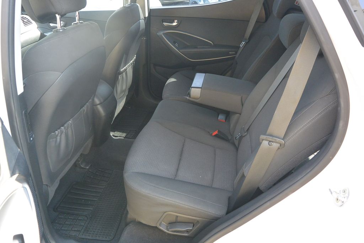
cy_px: 122
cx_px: 182
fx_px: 273
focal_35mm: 27
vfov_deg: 47.9
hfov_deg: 67.4
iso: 320
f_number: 3.5
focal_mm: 10
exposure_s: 1/125
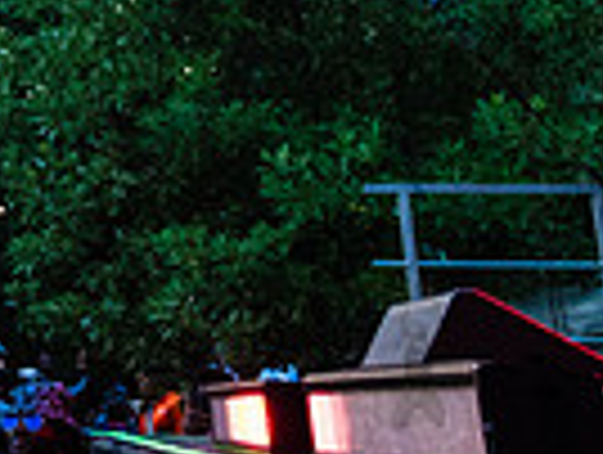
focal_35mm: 108
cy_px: -303
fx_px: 1885
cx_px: -454
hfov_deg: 15.7
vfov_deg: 12.8
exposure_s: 1/500
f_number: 3.5
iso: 4000
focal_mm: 26
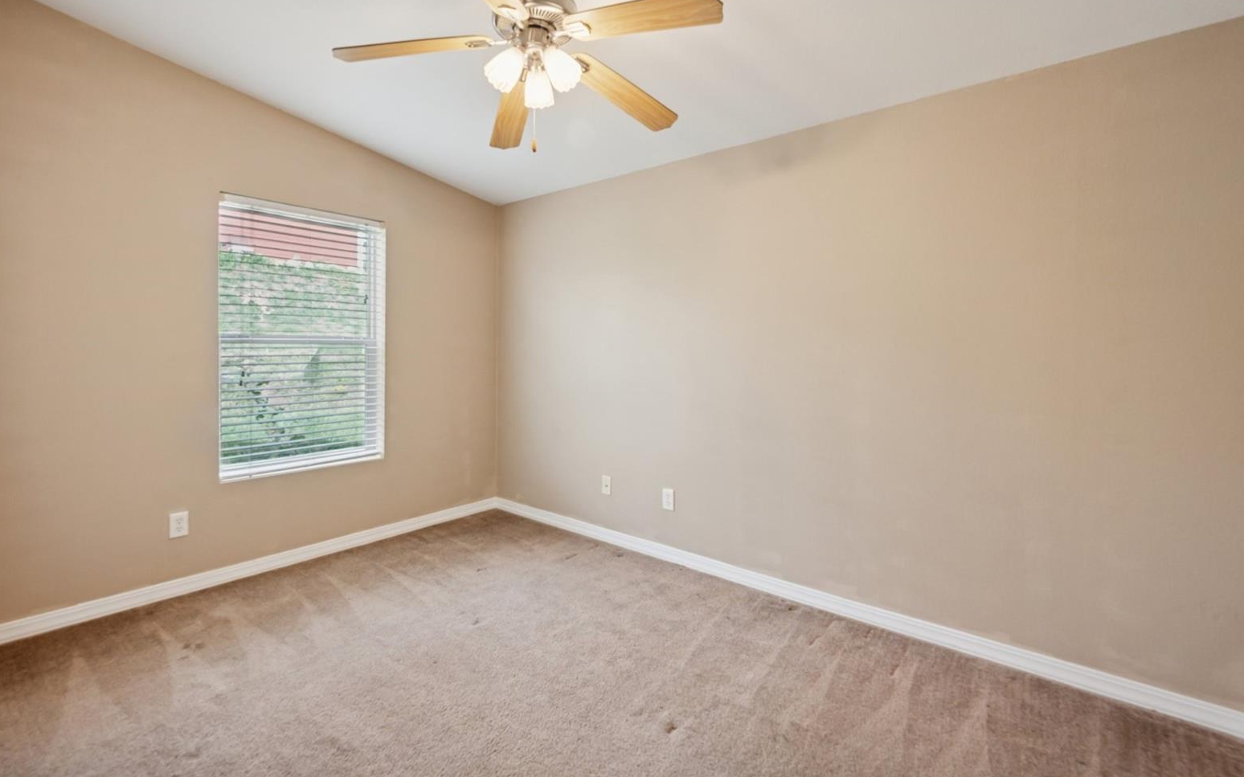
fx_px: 542
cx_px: 596
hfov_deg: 97.8
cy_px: 346
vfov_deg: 71.0
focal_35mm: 16
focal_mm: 15
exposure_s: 1/15
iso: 800
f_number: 11
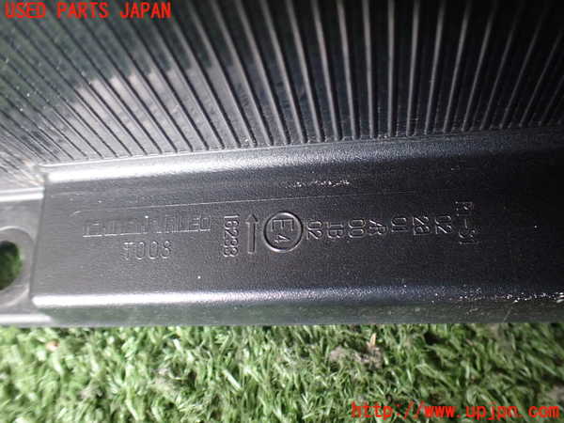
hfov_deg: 60.0
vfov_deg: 46.8
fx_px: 489
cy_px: 212
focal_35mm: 30
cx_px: 282
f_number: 2.3
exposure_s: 1/60
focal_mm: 5.4
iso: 800
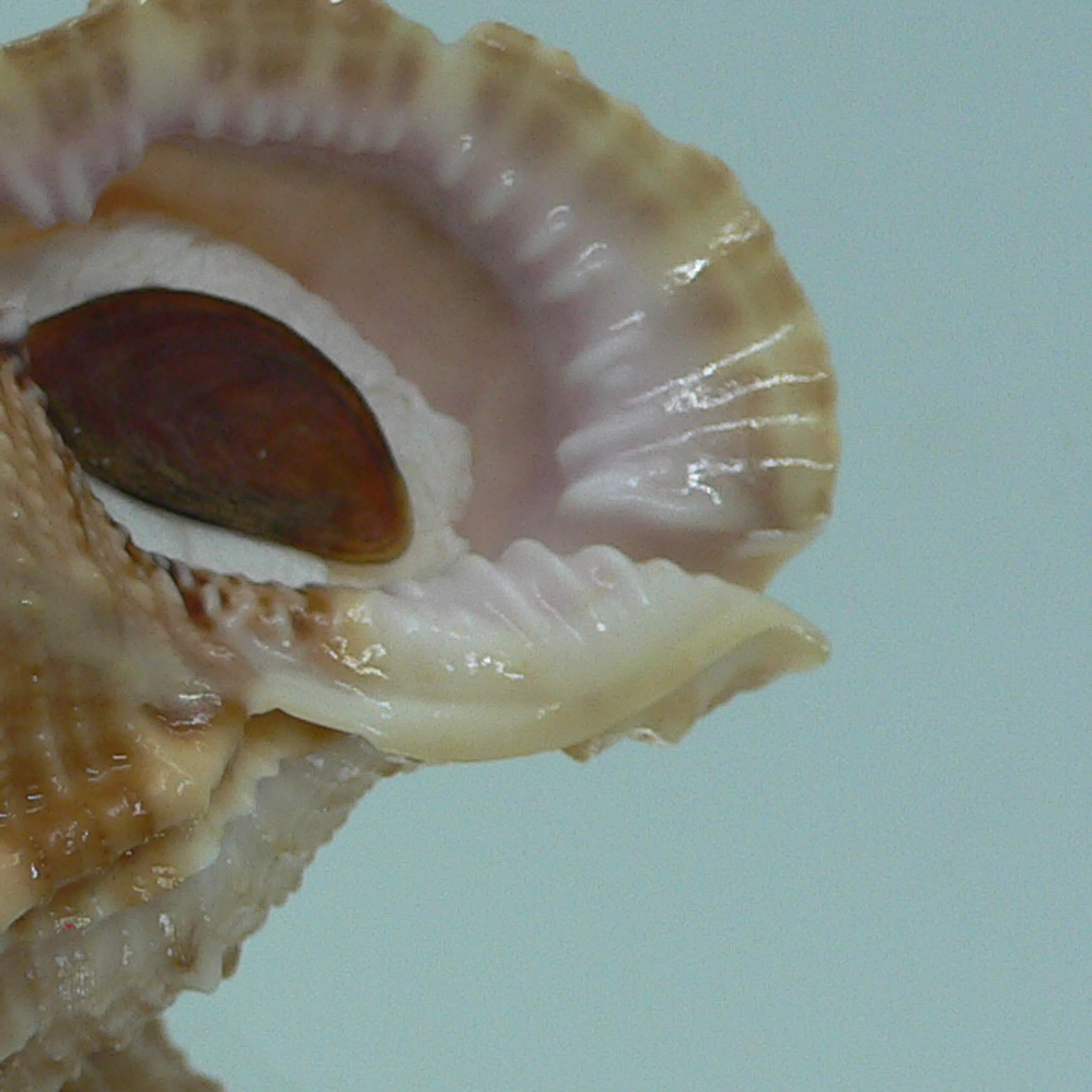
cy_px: 702
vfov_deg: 20.1
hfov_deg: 19.4
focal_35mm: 86
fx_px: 3069
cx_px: -101
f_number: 2.8
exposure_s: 1/60
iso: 80
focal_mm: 4.6
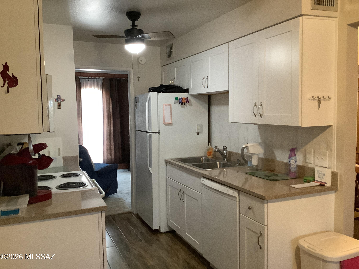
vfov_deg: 45.4
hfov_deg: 58.4
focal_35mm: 31
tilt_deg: -5.0
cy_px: 134
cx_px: 180
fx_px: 321
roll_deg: +1.1
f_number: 2.4
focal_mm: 3.3
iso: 400
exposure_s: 1/40
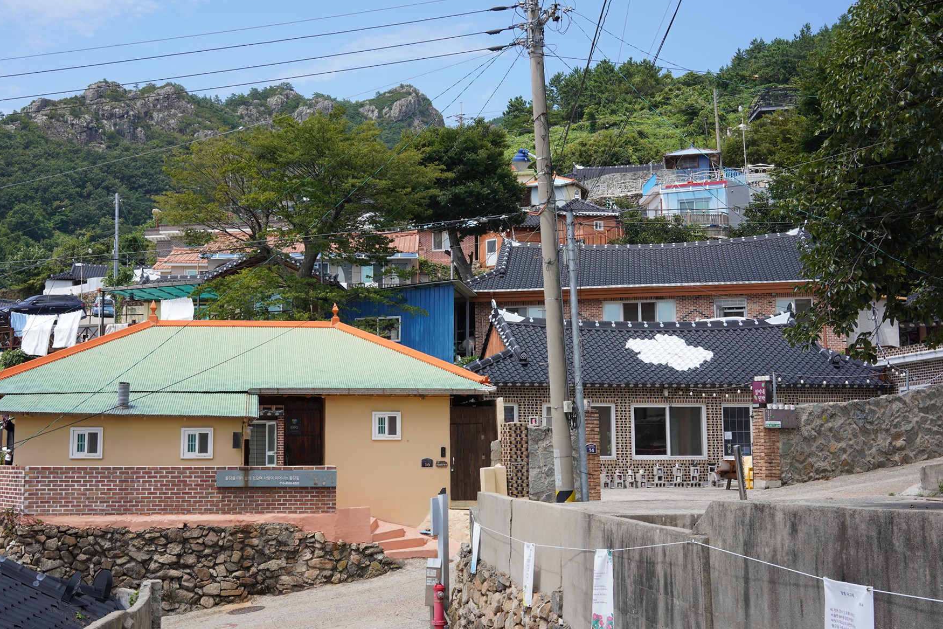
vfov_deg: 33.4
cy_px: 316
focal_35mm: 40
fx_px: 1048
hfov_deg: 48.4
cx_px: 421
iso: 100
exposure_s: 1/125
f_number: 10
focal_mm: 35
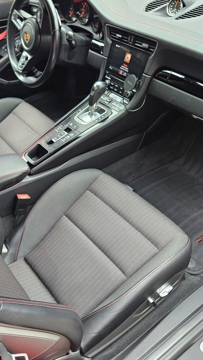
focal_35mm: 34
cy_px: 178
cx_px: 62
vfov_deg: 58.0
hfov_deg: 34.2
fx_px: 325
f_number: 1.8
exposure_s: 1/180
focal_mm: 5.4
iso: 160
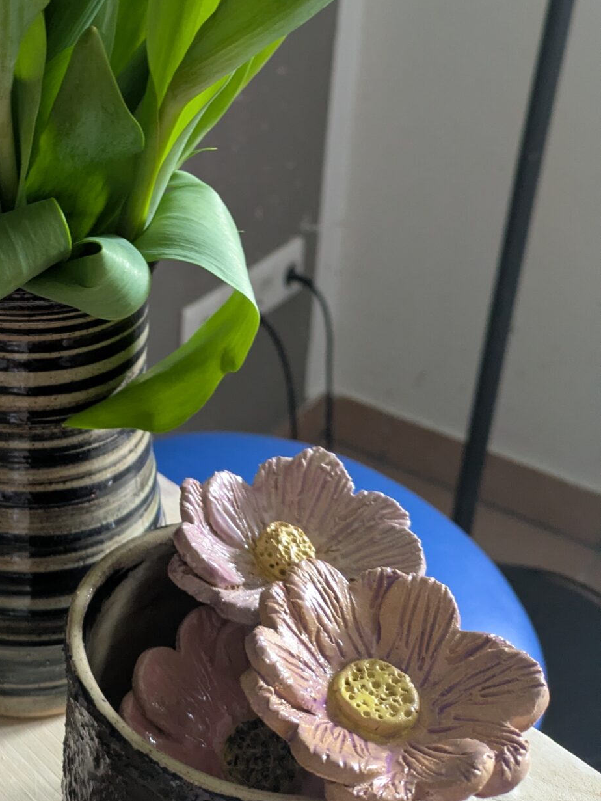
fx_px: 1203
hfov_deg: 26.3
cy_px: 123
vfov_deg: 35.2
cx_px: -23
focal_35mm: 52
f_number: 1.89
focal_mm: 5.43
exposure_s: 1/33.3
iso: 350
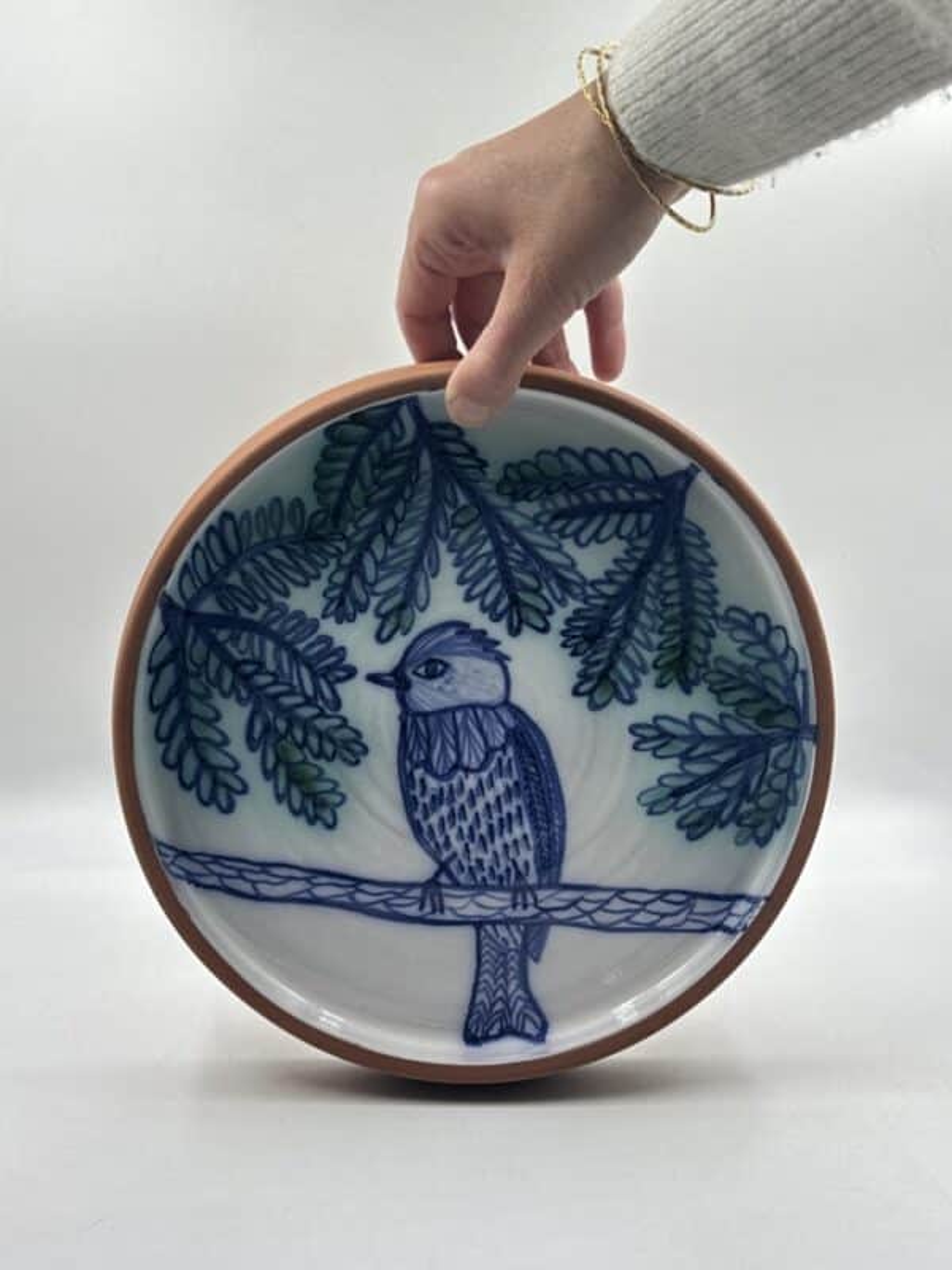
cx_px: 476
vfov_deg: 39.7
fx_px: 1760
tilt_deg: -11.7
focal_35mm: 48
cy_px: 635
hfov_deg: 30.3
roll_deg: -2.0
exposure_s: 1/182
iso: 64
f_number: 1.78
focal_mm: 6.86
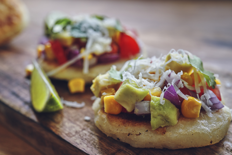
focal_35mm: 50
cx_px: 116
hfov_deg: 39.6
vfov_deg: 27.0
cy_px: 78
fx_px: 322
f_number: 5.6
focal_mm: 50
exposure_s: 1/250
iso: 1600
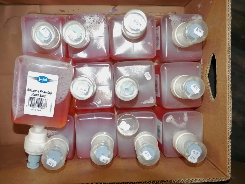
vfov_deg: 41.8
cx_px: 122
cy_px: 92
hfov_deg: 53.9
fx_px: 241
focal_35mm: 34
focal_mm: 17
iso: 3200
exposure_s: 1/80
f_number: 3.8
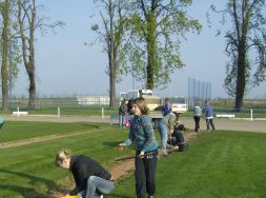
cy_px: 152
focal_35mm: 57
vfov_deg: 25.2
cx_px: 86
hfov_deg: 33.6
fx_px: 437
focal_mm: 6
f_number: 4.7
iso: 100
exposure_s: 1/357
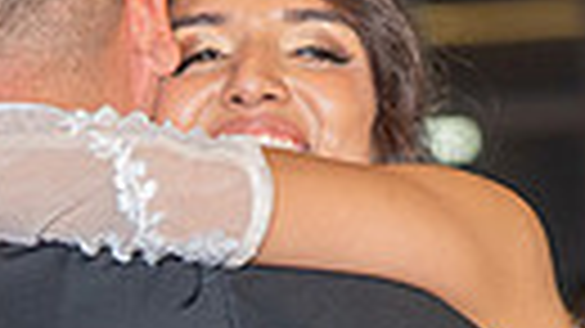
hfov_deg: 6.1
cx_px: 90
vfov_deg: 3.4
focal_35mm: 356
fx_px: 5520
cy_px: 470
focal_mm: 76
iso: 1000
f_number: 2.8
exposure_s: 1/125
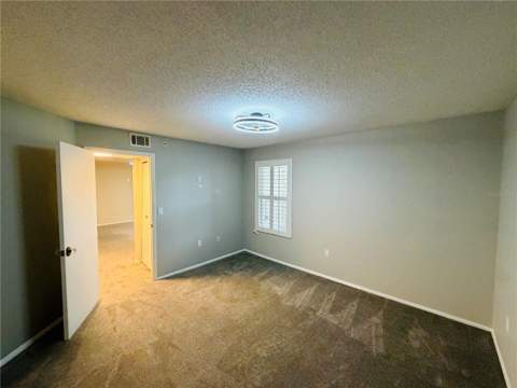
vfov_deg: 85.7
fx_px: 209
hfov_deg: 102.1
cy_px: 194
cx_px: 258
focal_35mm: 14
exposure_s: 1/60
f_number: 2.2
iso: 500
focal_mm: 2.22
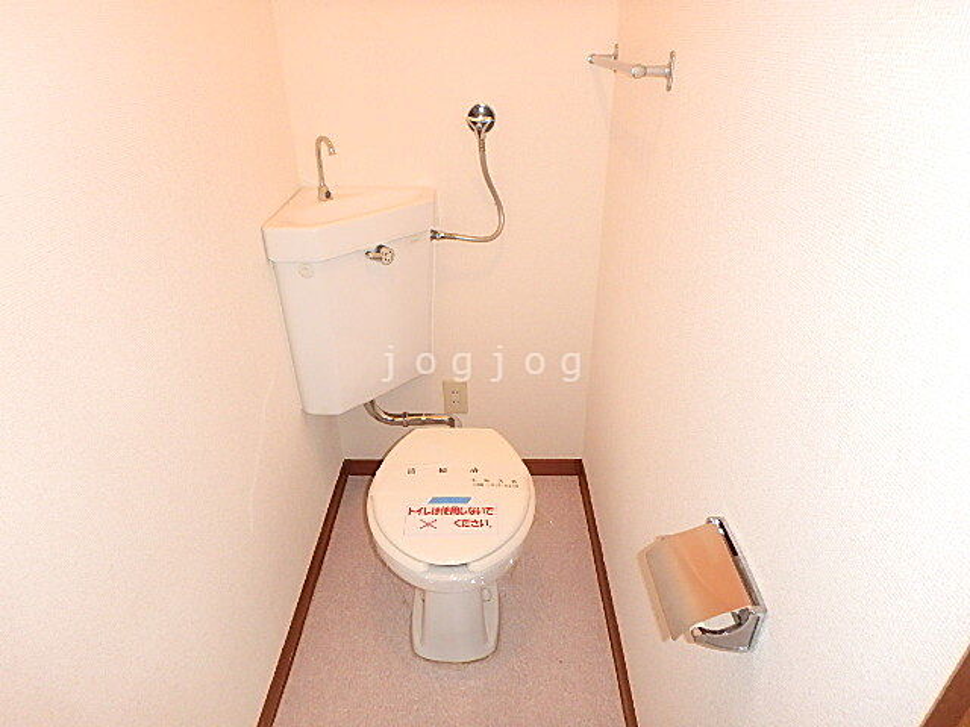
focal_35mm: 21
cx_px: 485
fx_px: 588
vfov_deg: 63.4
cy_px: 364
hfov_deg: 79.0
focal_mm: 3.7
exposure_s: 1/30
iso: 400
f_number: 3.5
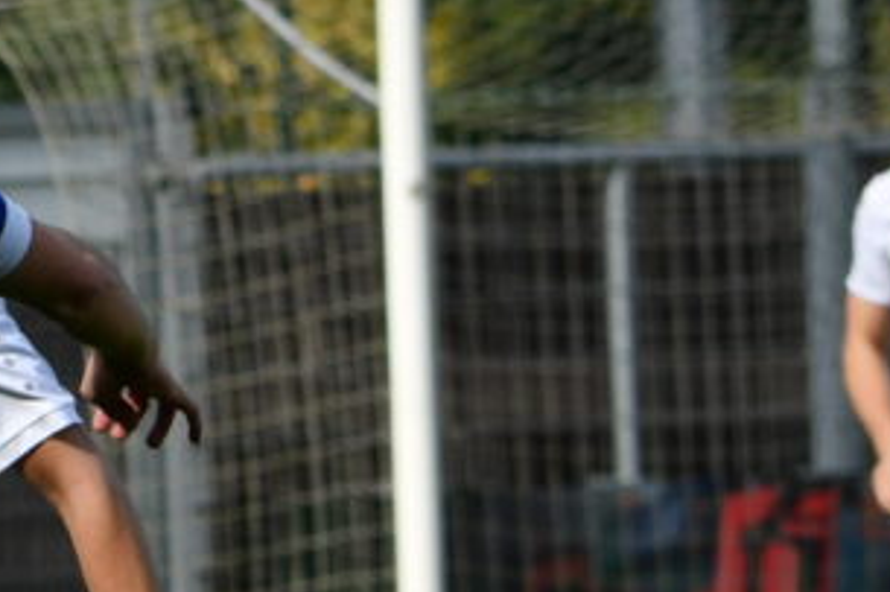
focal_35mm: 1062
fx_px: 26240
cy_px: 507
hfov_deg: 1.9
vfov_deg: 1.3
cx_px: -770
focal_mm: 180
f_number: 6.3
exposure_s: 1/1600
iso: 400
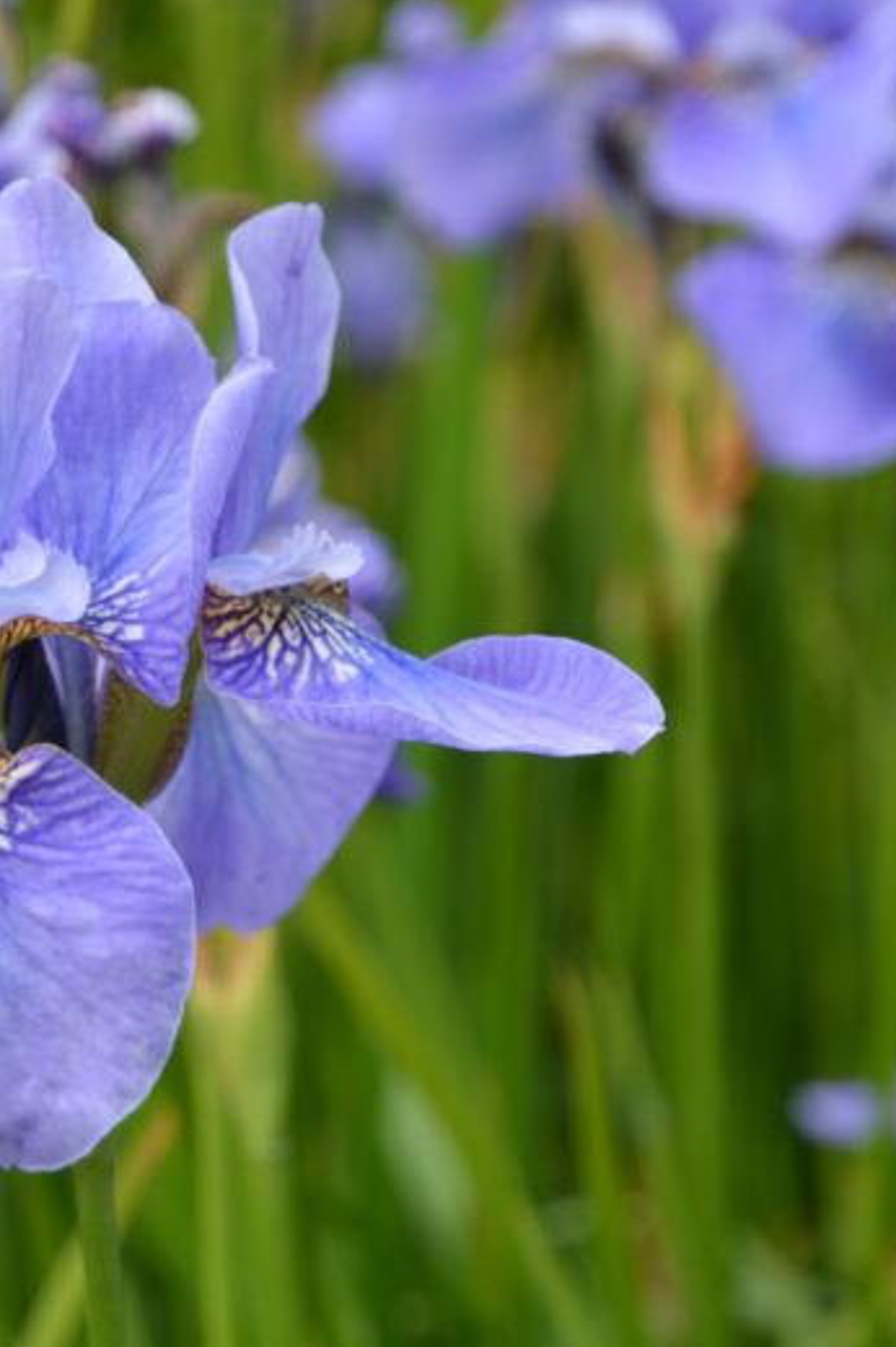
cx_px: 41
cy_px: 749
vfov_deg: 11.6
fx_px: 6616
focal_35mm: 177
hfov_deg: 7.7
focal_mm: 60
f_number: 8
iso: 110
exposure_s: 1/125
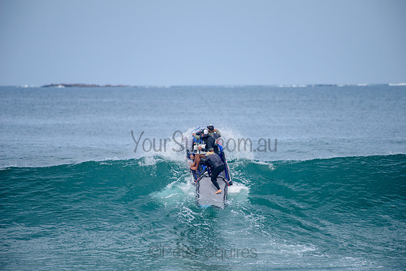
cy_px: 136
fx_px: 5640
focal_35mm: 500
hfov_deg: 4.1
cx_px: 203
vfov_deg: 2.8
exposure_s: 1/2000
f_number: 5.6
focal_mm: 500
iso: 250
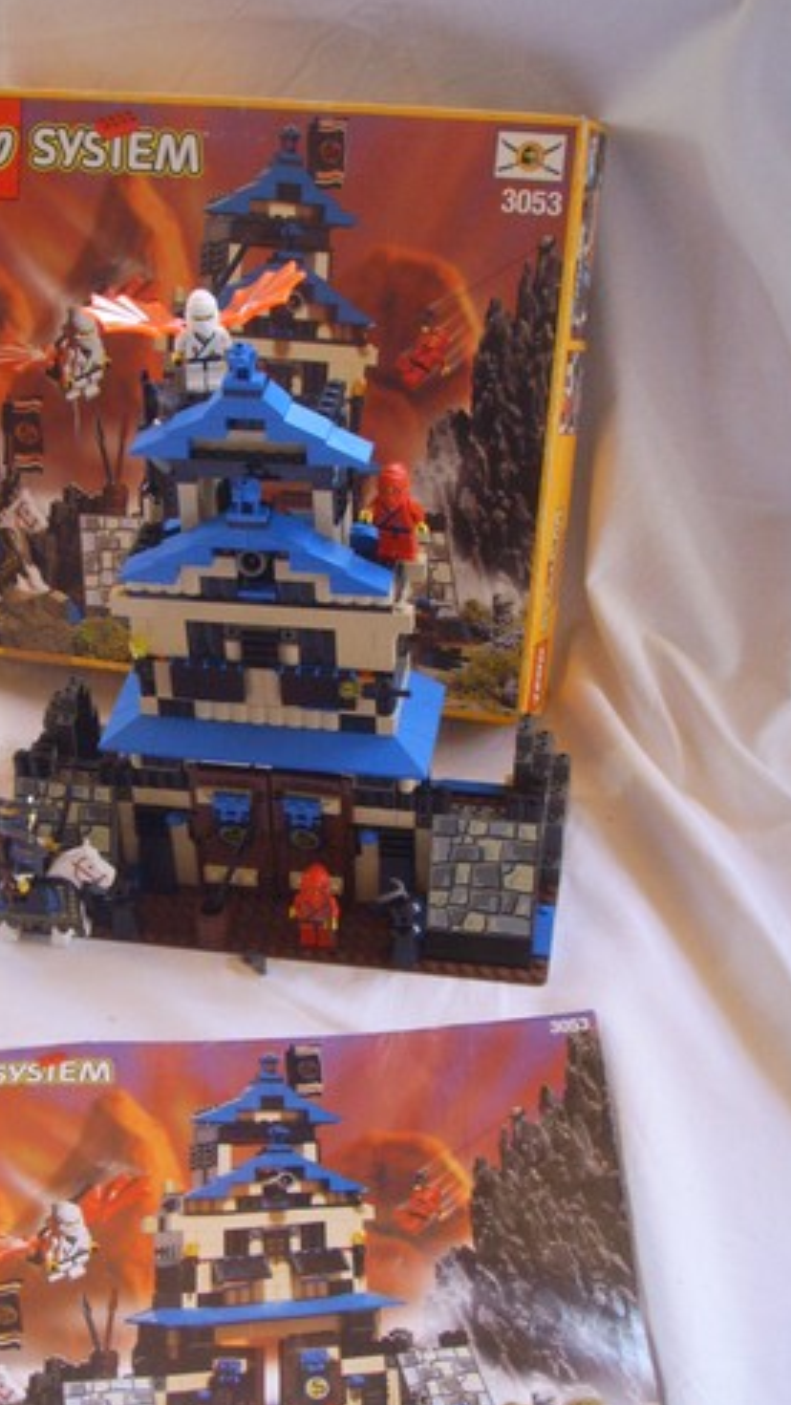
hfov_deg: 22.9
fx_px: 1937
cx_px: 206
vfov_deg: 39.8
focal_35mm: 52
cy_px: 746
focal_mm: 6.6
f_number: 3.5
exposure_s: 1/15
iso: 152
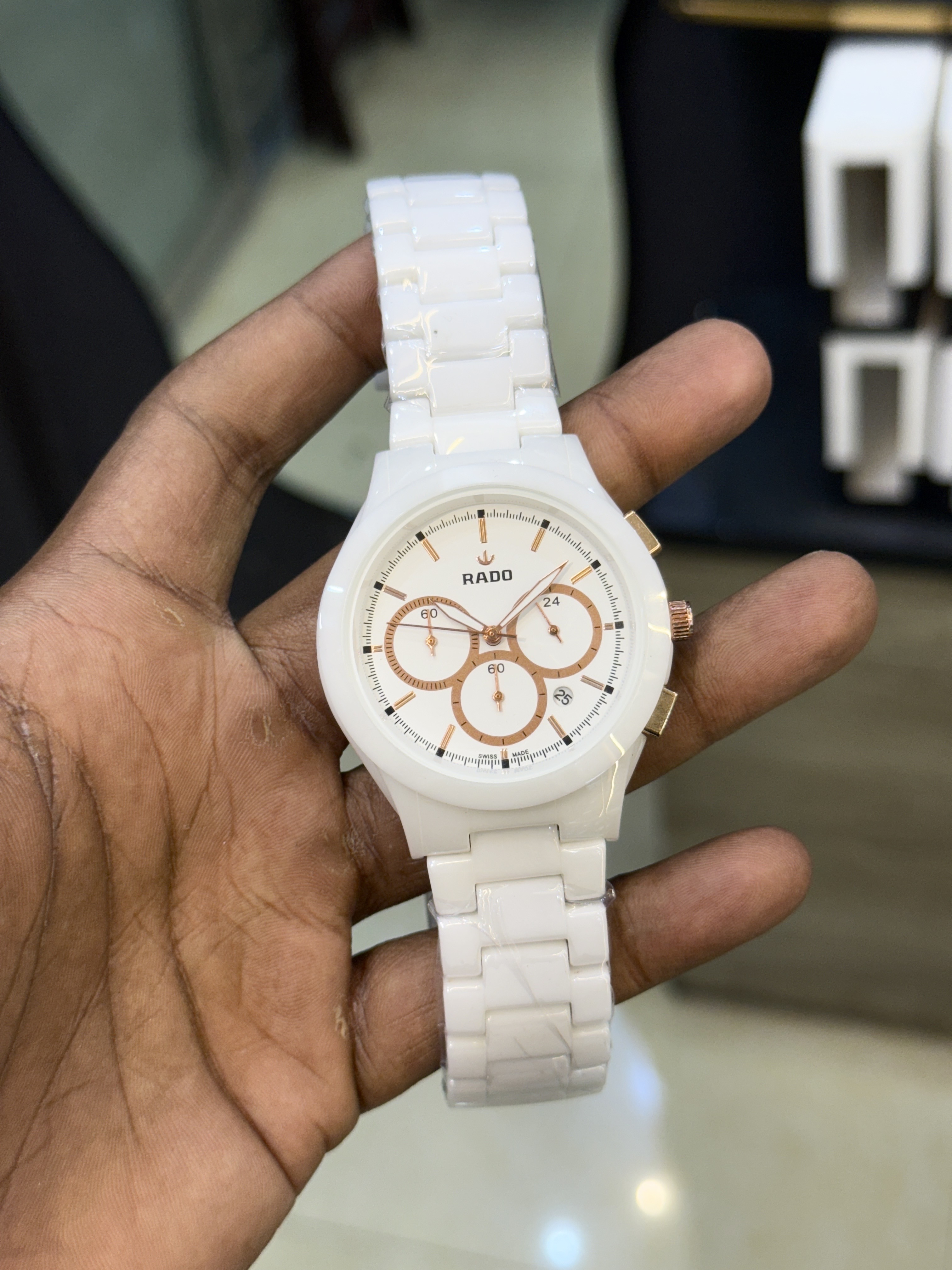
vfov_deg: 39.7
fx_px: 1760
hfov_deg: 30.3
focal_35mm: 48
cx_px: 476
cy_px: 635
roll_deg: +5.9
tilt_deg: -43.6
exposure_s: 1/100
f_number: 1.78
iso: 64
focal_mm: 6.76
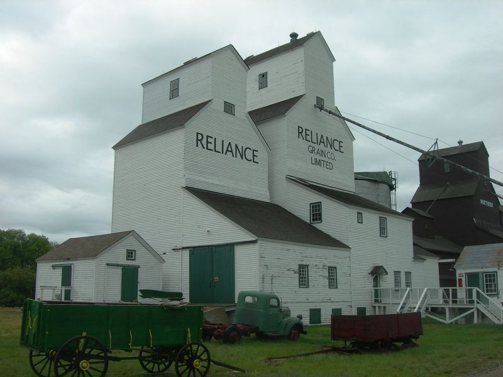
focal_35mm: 38
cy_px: 188
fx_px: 552
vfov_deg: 37.7
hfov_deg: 49.0
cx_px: 252
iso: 50
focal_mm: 7.8
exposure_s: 1/182
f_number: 4.8
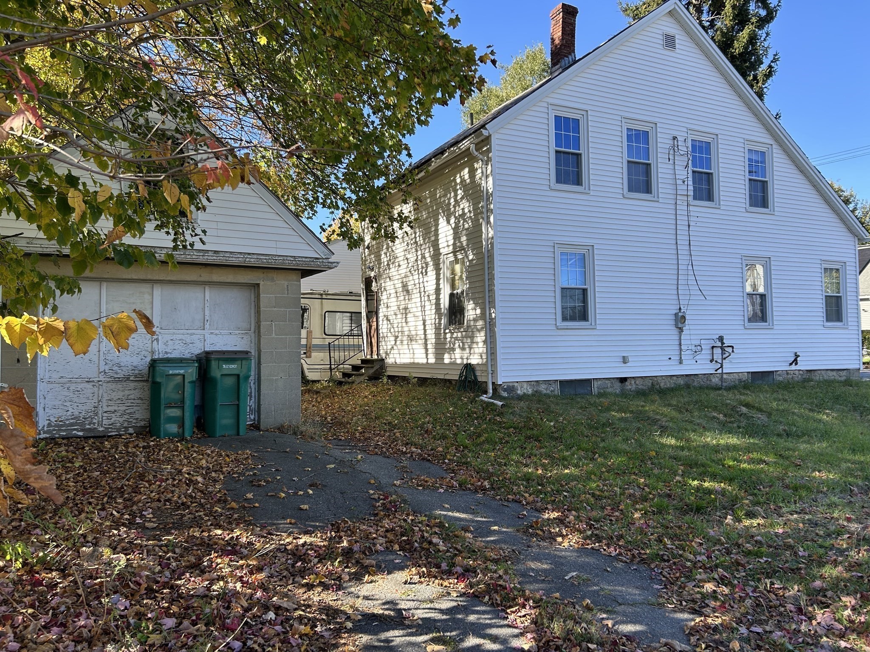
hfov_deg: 67.3
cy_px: 326
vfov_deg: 53.1
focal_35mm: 26
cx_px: 435
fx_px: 653
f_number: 1.5
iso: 50
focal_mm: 5.7
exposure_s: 1/924
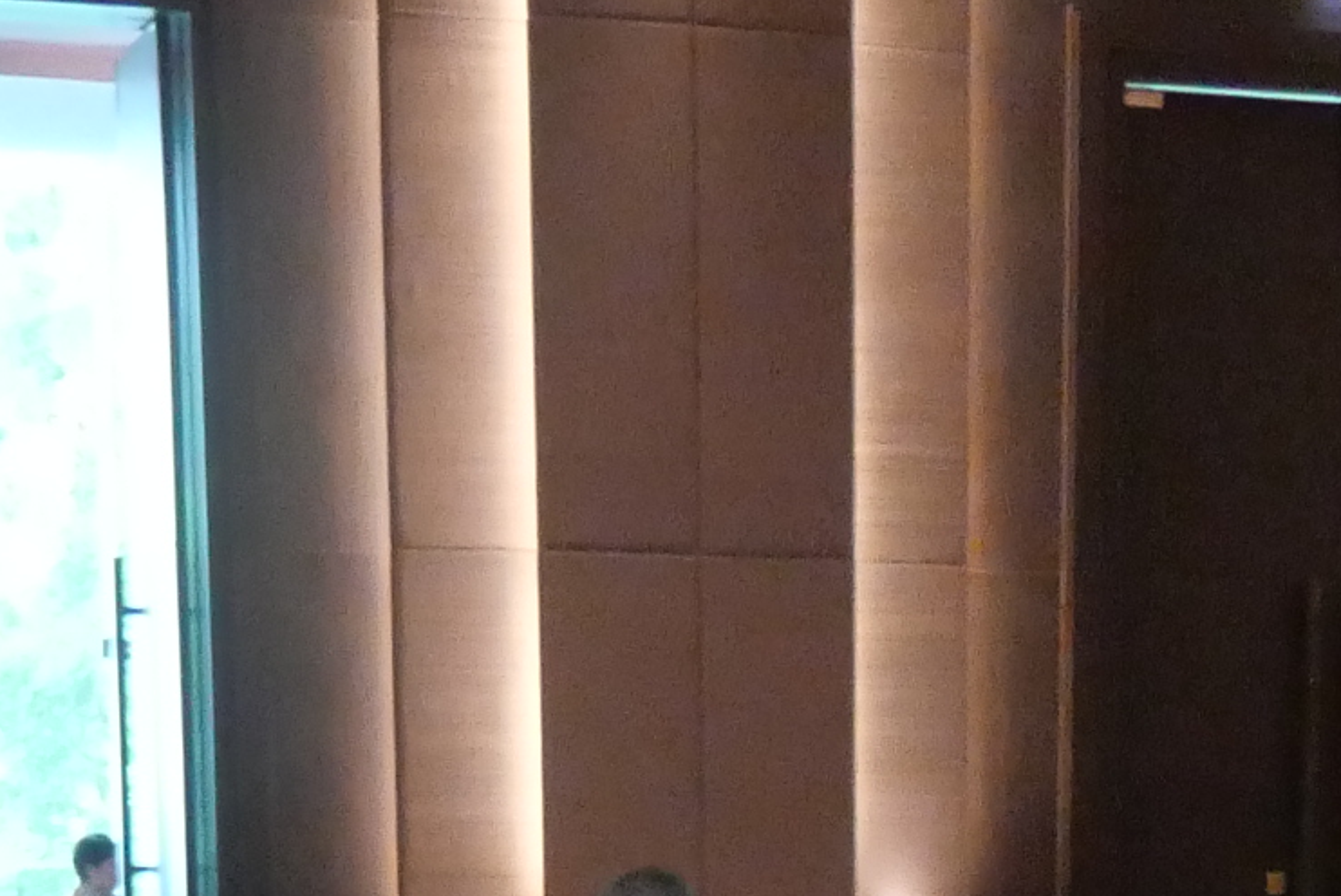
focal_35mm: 120
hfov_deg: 16.9
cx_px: 1144
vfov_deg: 9.9
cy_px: 2236
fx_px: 4473
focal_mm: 12
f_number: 4
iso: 3200
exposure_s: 1/160
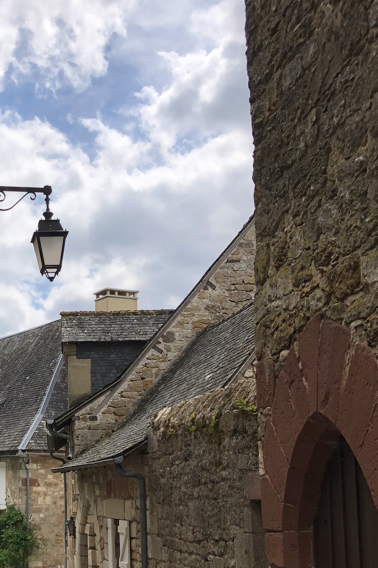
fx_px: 866
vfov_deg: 35.8
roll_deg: +1.5
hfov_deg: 23.7
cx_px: 12
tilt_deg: +8.7
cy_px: 395
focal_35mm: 55
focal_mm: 4
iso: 20
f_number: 1.8
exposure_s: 1/1548
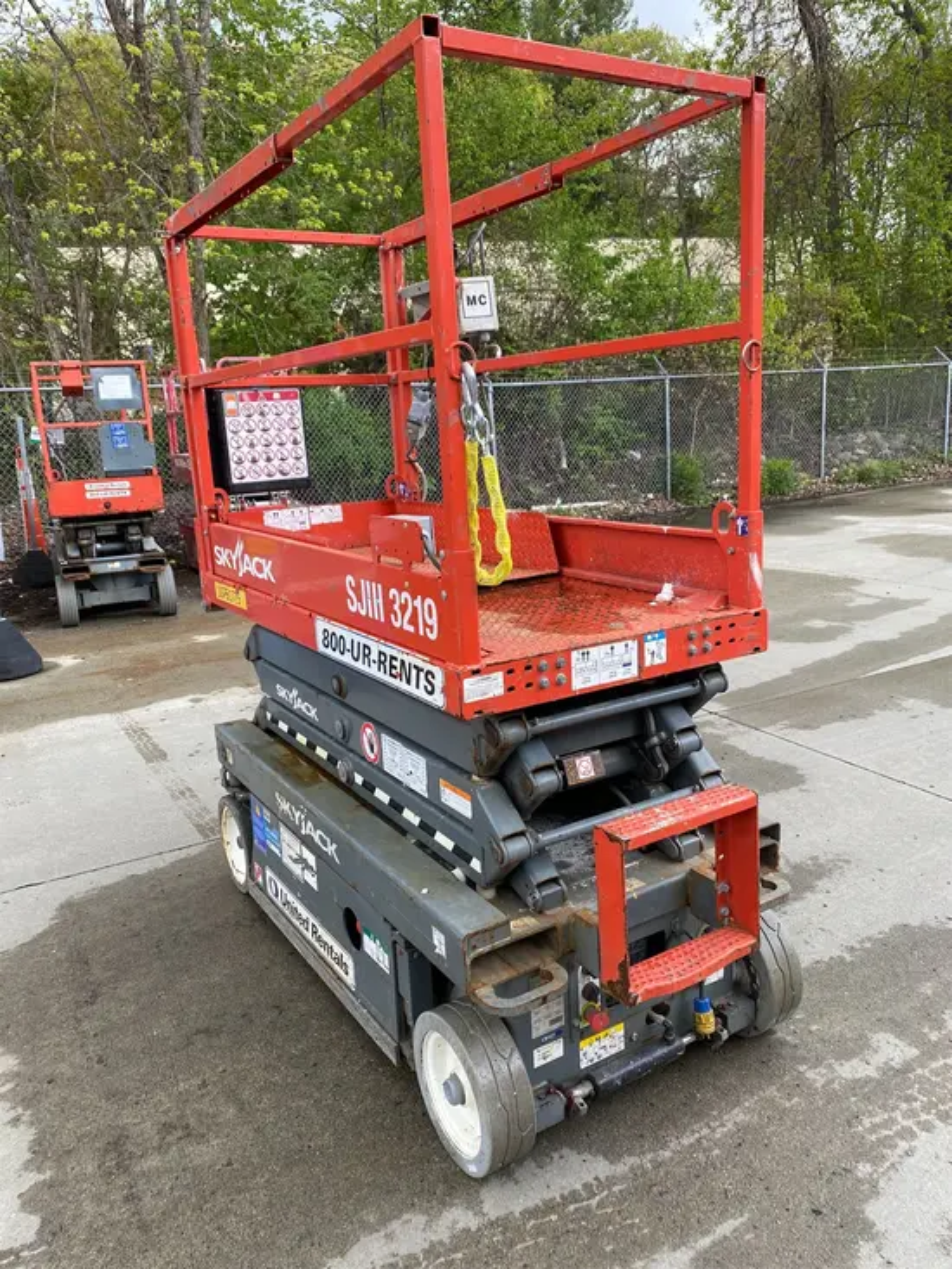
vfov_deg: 67.3
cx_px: 476
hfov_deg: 53.1
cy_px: 634
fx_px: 953
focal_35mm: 26
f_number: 1.8
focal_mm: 4.25
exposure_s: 1/246
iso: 32
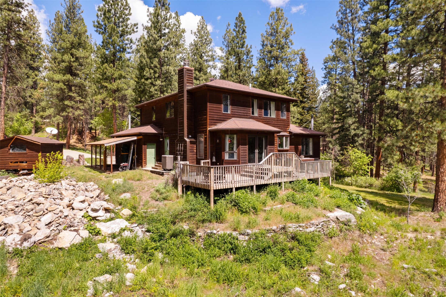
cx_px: 223
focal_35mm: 22
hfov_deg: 78.6
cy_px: 148
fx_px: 272
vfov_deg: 57.2
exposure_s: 1/90
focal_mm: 8.38
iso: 110
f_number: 2.8
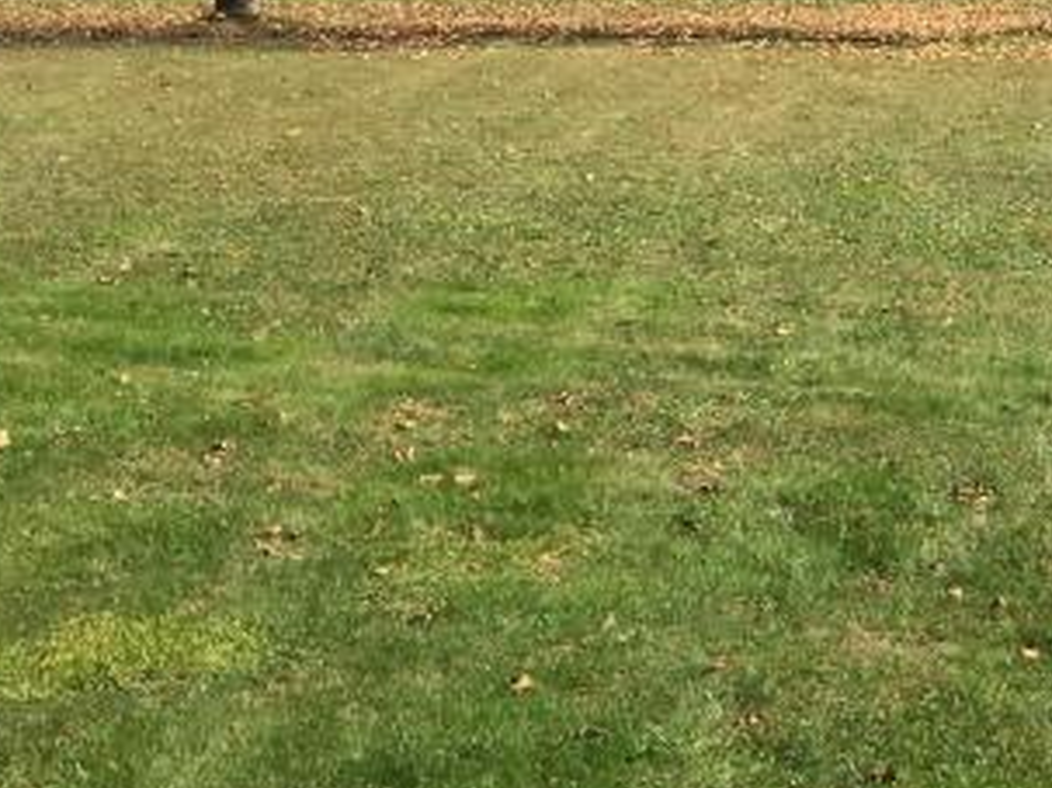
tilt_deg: -1.8
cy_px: 3
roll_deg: -0.5
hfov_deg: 18.7
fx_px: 2977
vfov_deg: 14.8
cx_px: 1337
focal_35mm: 98
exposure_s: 1/1183
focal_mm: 4.15
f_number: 2.2
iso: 25
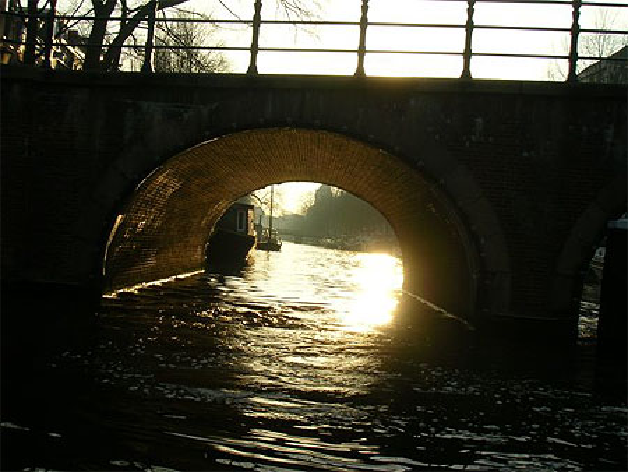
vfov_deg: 29.1
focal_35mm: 50
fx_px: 908
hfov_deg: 38.2
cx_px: 314
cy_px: 236
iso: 50
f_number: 5.6
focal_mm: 8.4
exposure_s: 1/216
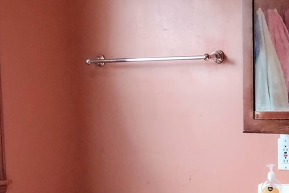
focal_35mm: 120
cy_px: 201
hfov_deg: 17.1
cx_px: 132
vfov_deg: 11.3
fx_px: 963
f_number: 2.1
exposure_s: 1/59
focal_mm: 6
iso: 500
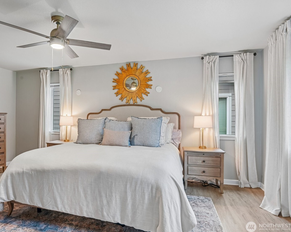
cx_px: 118
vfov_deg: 63.1
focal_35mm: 22
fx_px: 189
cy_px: 116
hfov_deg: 74.3
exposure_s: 1/6
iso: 400
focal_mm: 19
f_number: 8
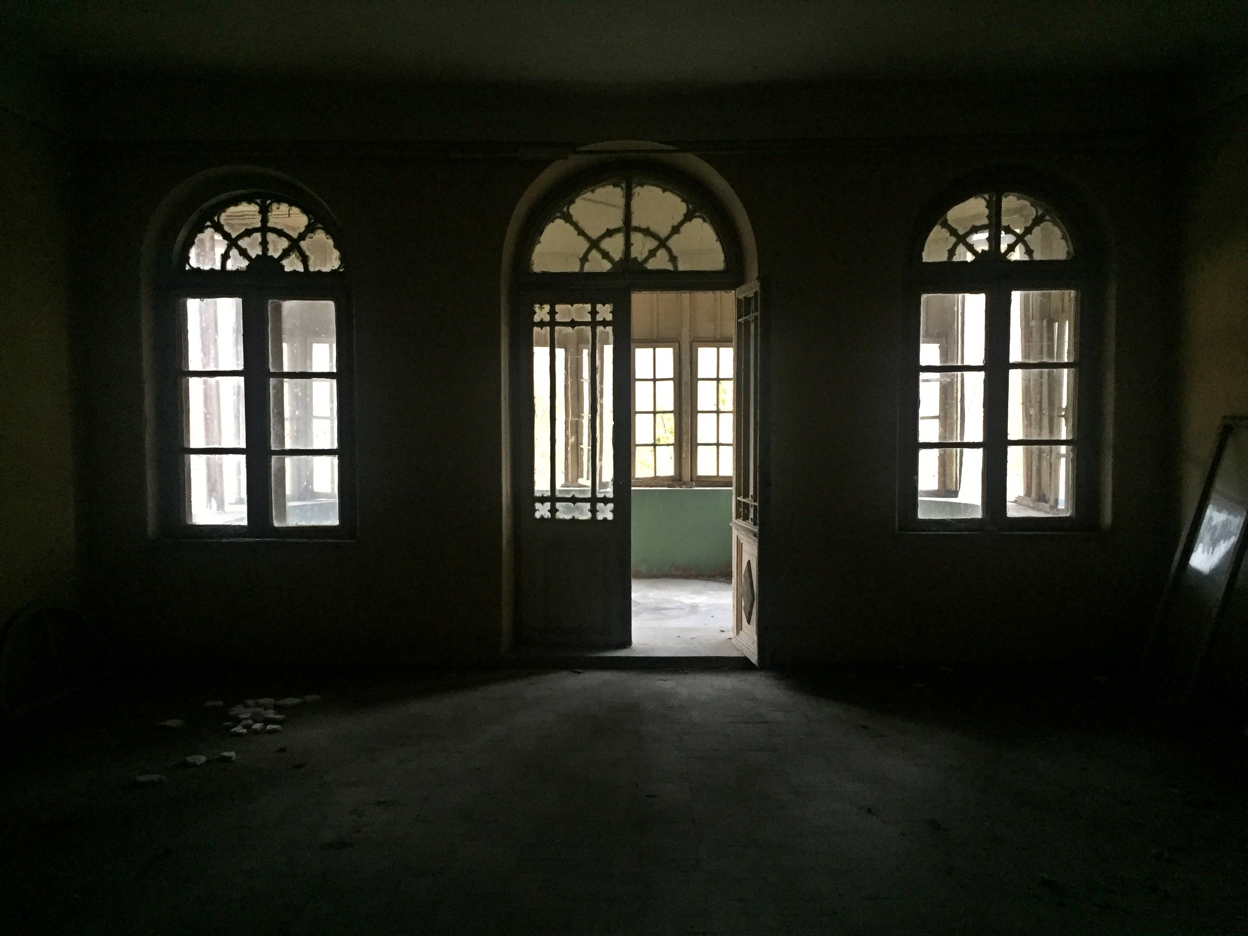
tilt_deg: -3.0
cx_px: 624
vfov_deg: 48.2
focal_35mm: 29
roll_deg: +0.1
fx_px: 1046
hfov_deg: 61.7
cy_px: 468
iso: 250
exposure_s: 1/17
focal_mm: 4.15
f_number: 2.2
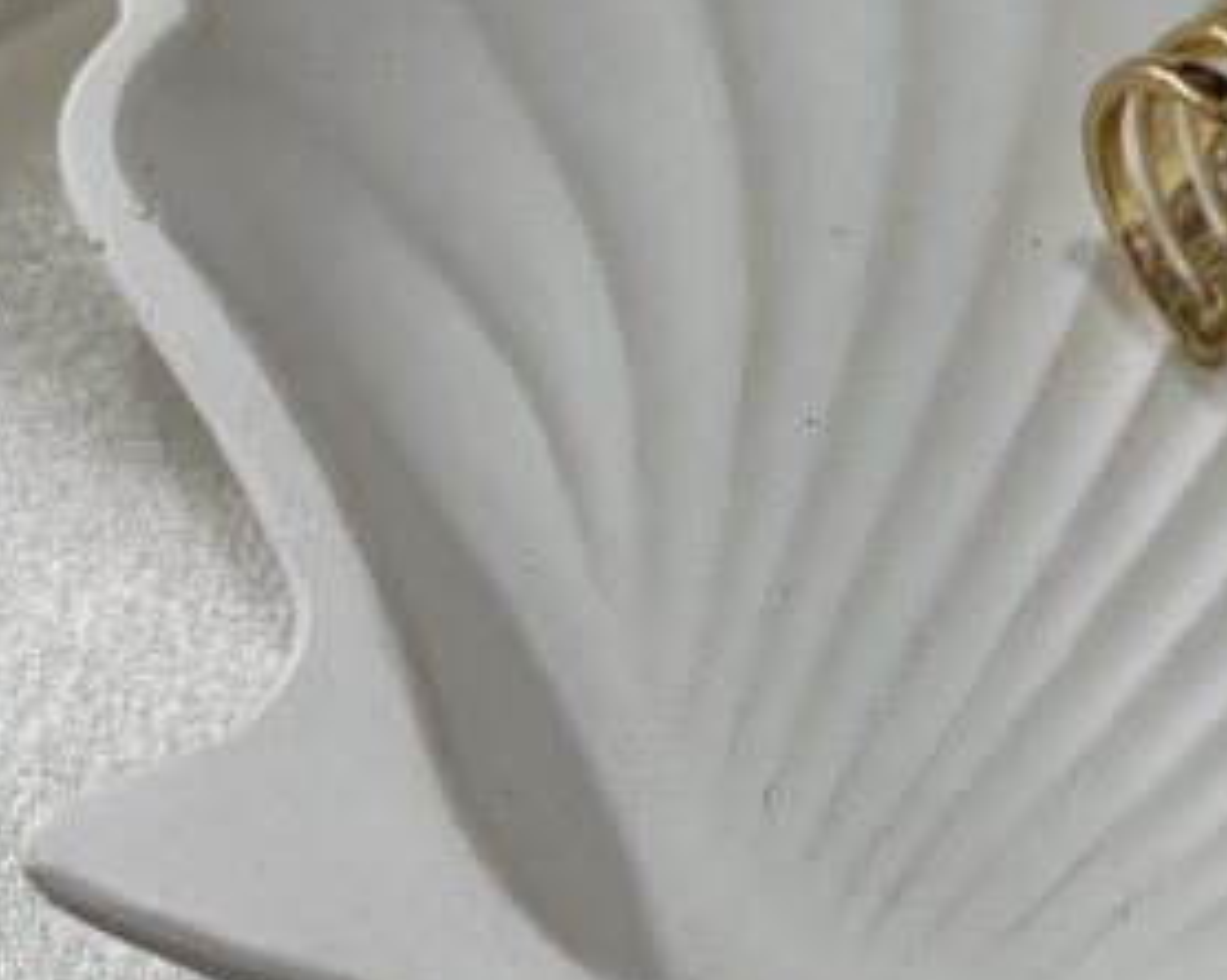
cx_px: 1271
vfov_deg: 20.7
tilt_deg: -56.5
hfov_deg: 24.7
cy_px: 190
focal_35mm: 73
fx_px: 2649
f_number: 1.8
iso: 80
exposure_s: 1/100
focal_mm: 4.25
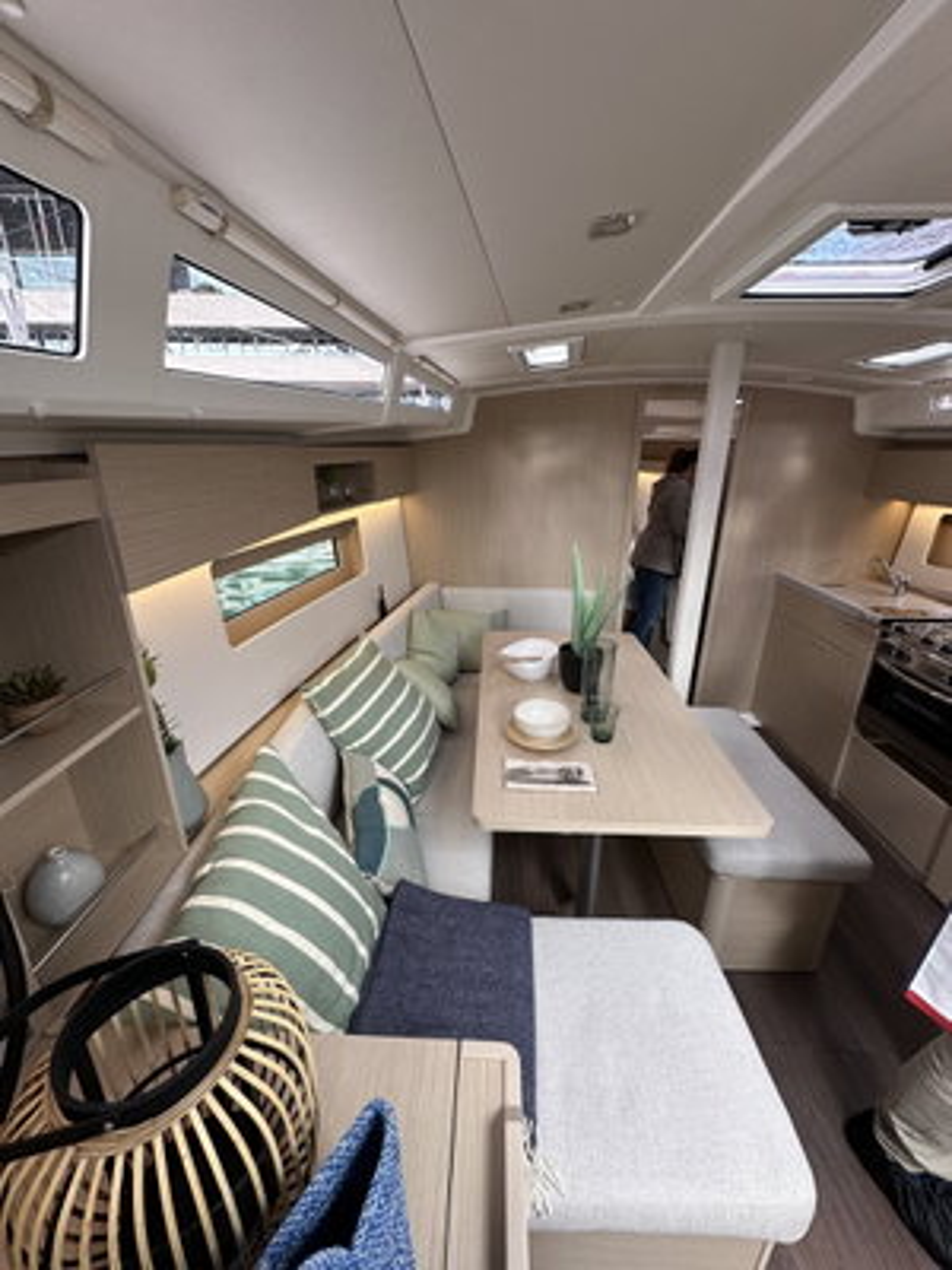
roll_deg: -0.6
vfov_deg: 102.1
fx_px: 513
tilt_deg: -18.1
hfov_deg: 85.7
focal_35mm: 14
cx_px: 476
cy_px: 635
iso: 64
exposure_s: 1/99
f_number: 2.2
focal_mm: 2.22
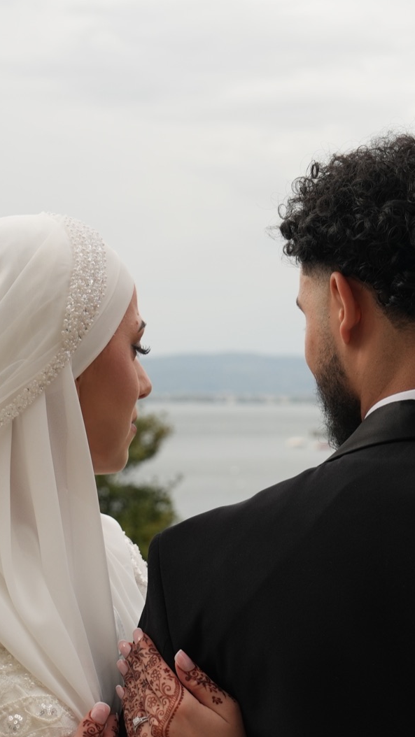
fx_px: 1213
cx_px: 192
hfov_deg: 19.4
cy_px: 366
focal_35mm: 62
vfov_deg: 33.8
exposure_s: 1/250
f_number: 4.5
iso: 200
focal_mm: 39
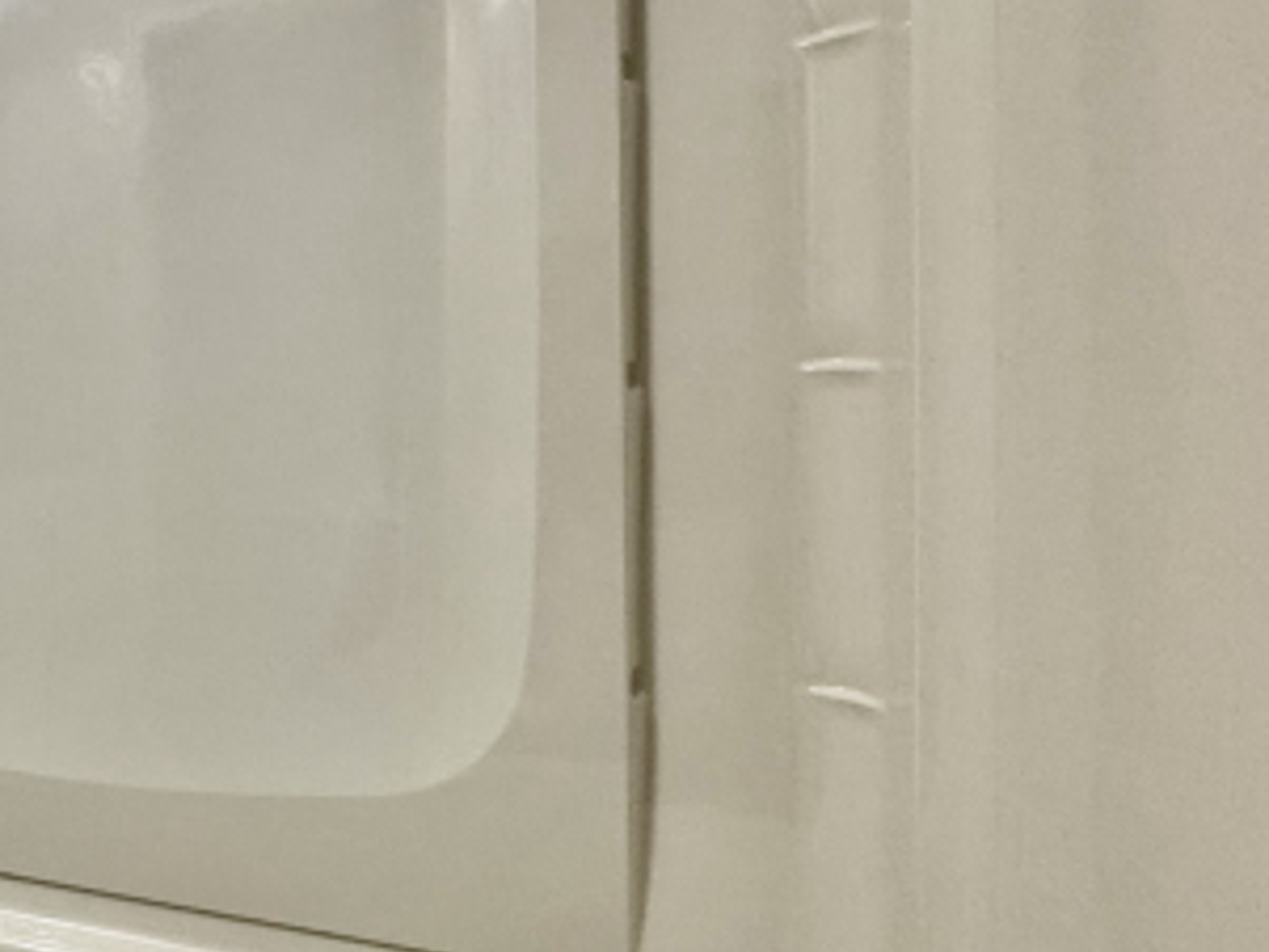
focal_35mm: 31
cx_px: -99
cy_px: 383
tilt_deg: -1.6
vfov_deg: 45.2
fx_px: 1137
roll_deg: +0.8
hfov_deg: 45.3
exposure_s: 1/120
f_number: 2.2
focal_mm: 2.22
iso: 200
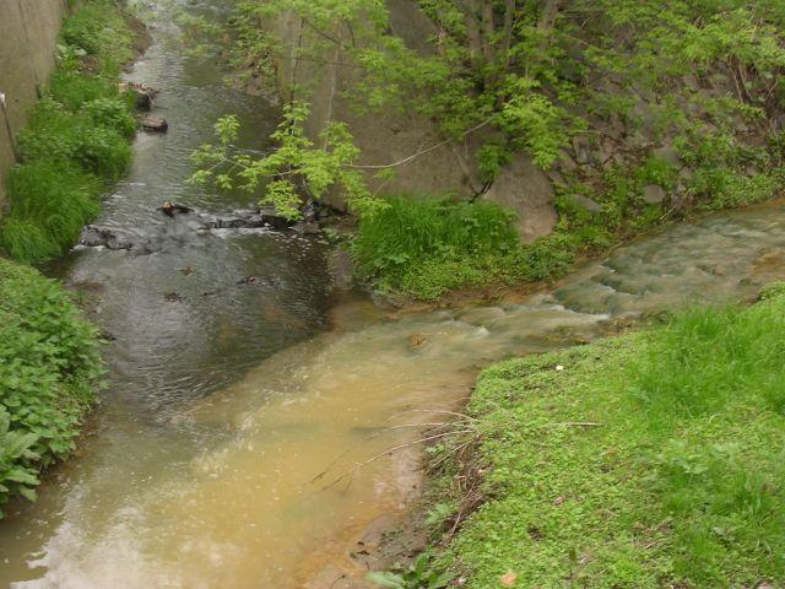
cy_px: 294
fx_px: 1633
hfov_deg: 27.0
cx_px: 392
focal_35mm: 72
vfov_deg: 20.4
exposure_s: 1/5.4
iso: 100
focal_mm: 10.9
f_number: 3.7
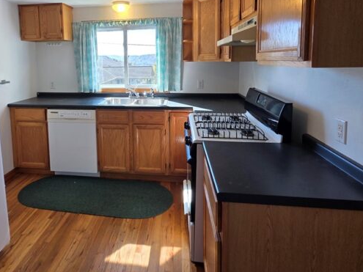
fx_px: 220
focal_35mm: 21
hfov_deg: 78.1
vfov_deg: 61.2
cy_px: 82
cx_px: 144
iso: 50
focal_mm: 2.2
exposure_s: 1/120
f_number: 1.9
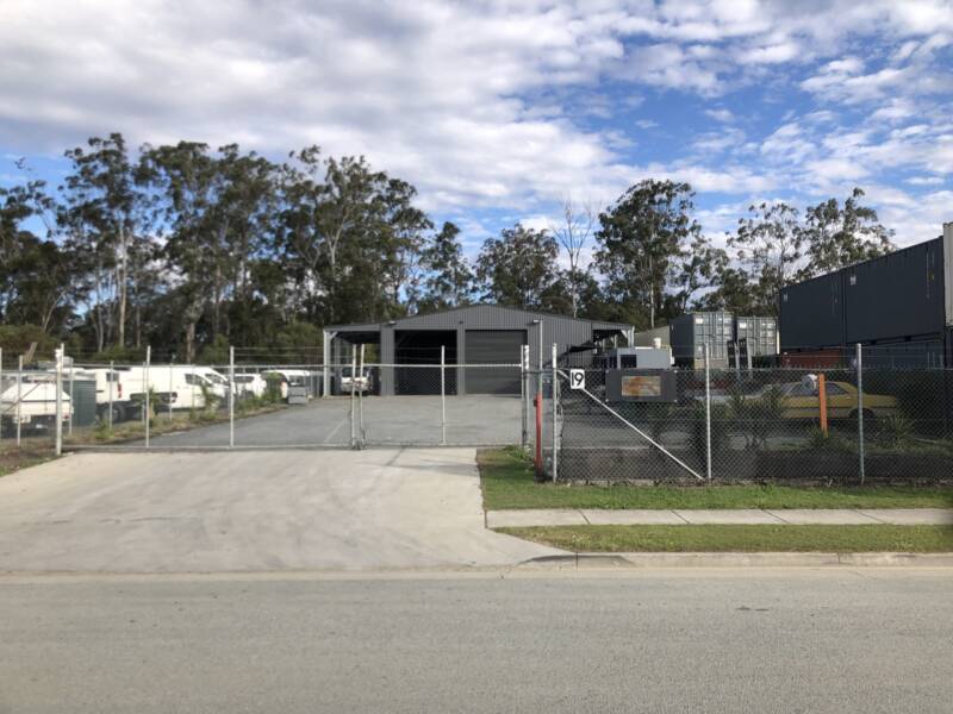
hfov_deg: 63.4
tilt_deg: +3.2
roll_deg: -0.5
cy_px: 357
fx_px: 771
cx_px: 476
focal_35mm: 28
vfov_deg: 49.7
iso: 20
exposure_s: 1/1066
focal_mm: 4
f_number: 1.8
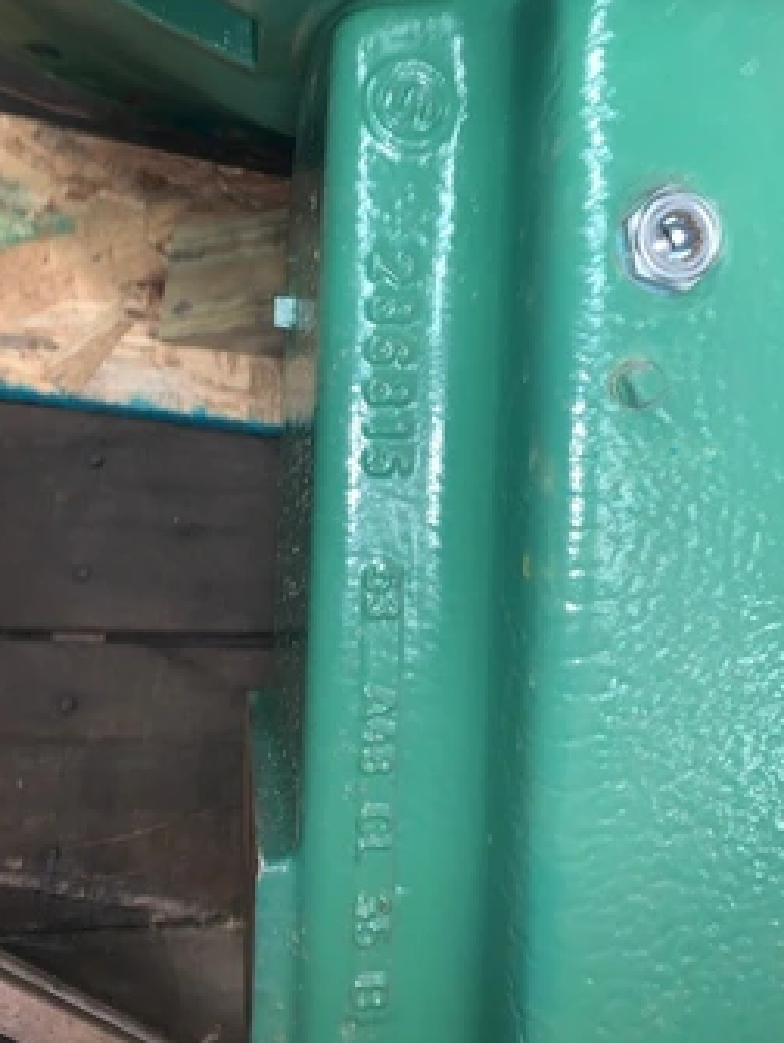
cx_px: 423
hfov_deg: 45.5
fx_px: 934
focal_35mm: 31
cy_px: 461
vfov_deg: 58.1
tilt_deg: -60.7
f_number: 1.8
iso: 40
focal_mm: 4.25
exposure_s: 1/7
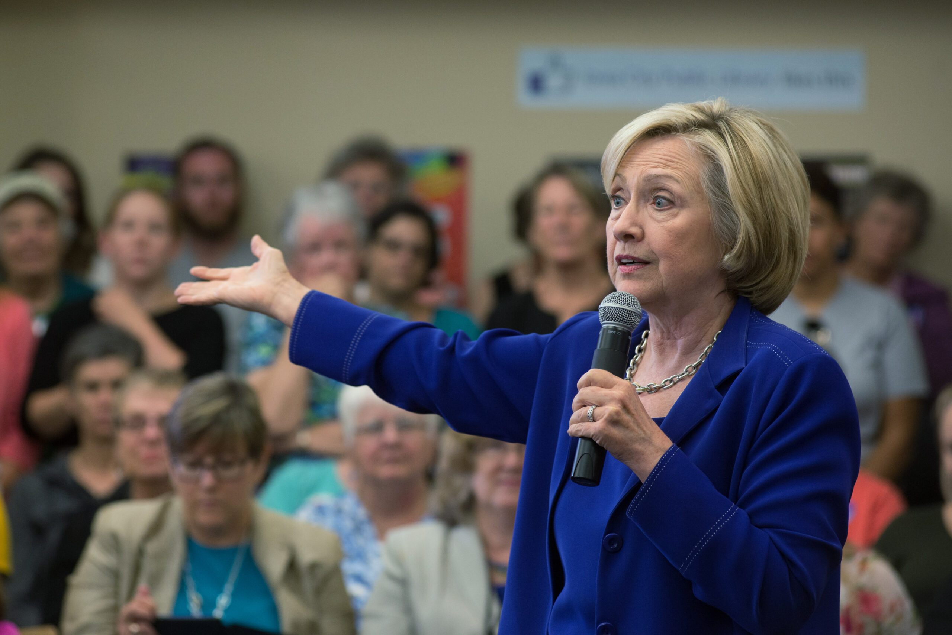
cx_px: 476
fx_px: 3836
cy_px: 318
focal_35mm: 145
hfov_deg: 14.1
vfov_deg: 9.5
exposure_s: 1/125
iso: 1600
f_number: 4.5
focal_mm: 145
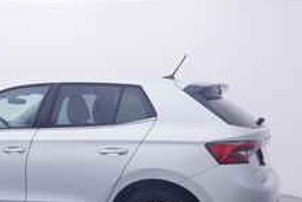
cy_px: 133
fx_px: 472
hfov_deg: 33.7
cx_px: 34
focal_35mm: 56
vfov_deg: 24.0
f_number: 5
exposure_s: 1/80
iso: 200
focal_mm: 15
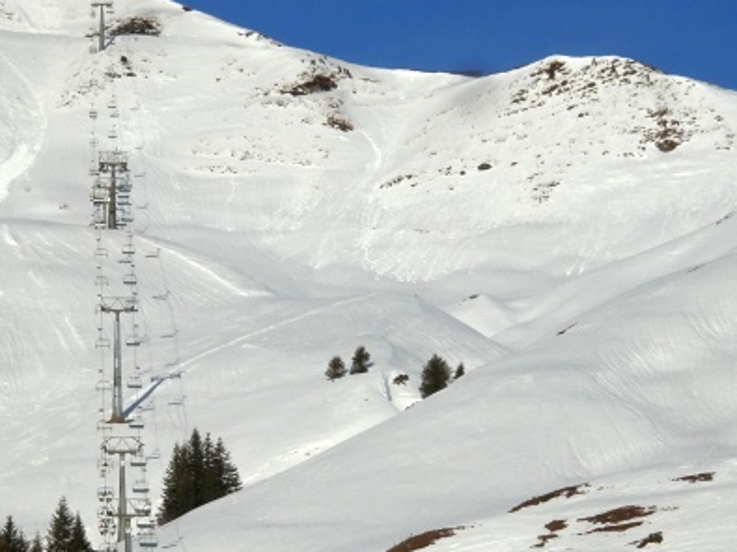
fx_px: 4959
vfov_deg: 6.4
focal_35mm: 233
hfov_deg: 8.5
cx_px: 302
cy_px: 451
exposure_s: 1/1000
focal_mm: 19.68
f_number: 5.6
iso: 80
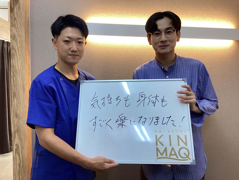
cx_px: 120
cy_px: 90
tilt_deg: -3.0
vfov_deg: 45.4
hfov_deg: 58.4
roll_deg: +0.0
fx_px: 214
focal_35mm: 31
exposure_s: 1/60
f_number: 2.4
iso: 100
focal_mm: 3.3
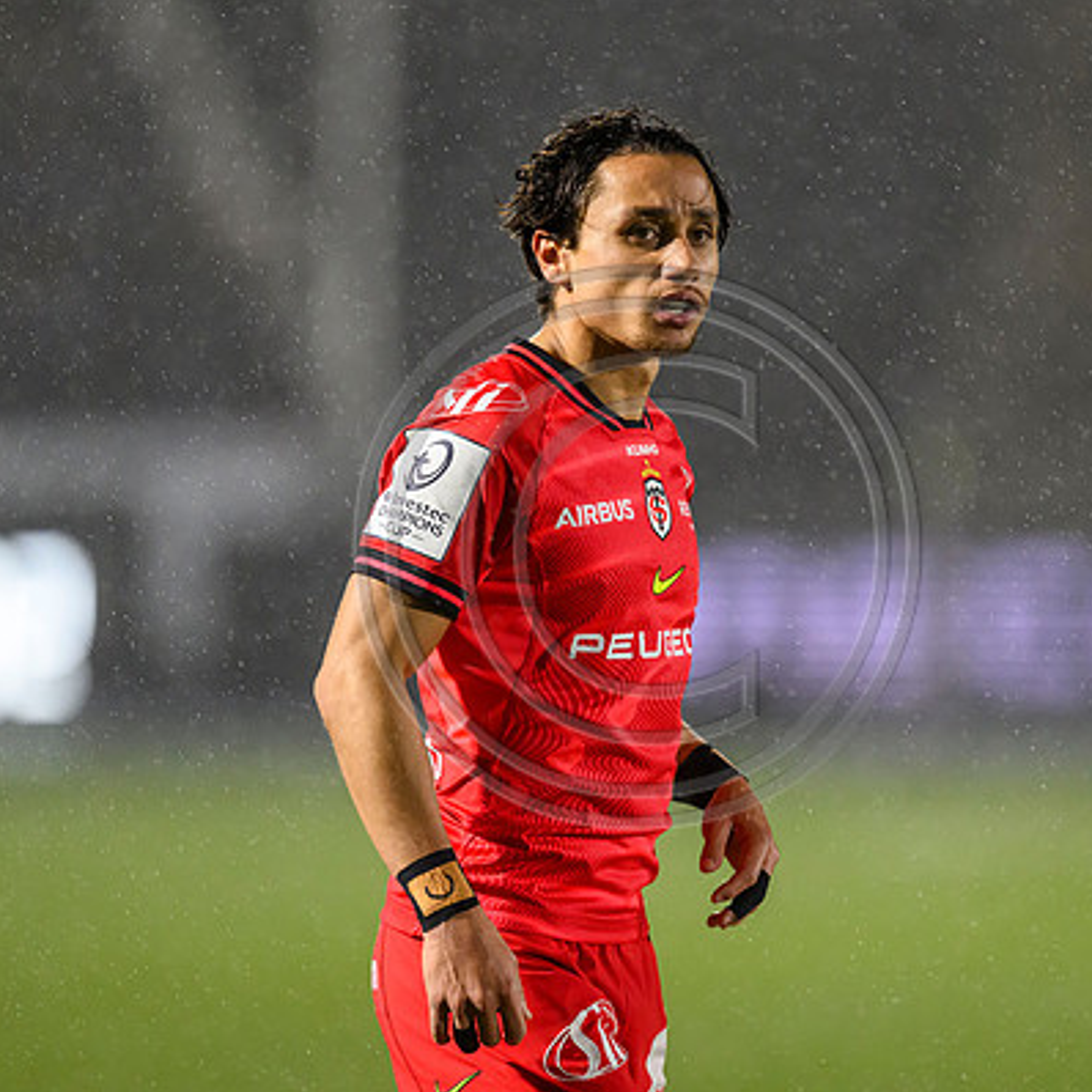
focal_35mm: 520
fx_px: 18559
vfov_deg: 3.4
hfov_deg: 3.4
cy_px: 538
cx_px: 598
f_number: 3.2
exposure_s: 1/1600
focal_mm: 400
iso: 5000
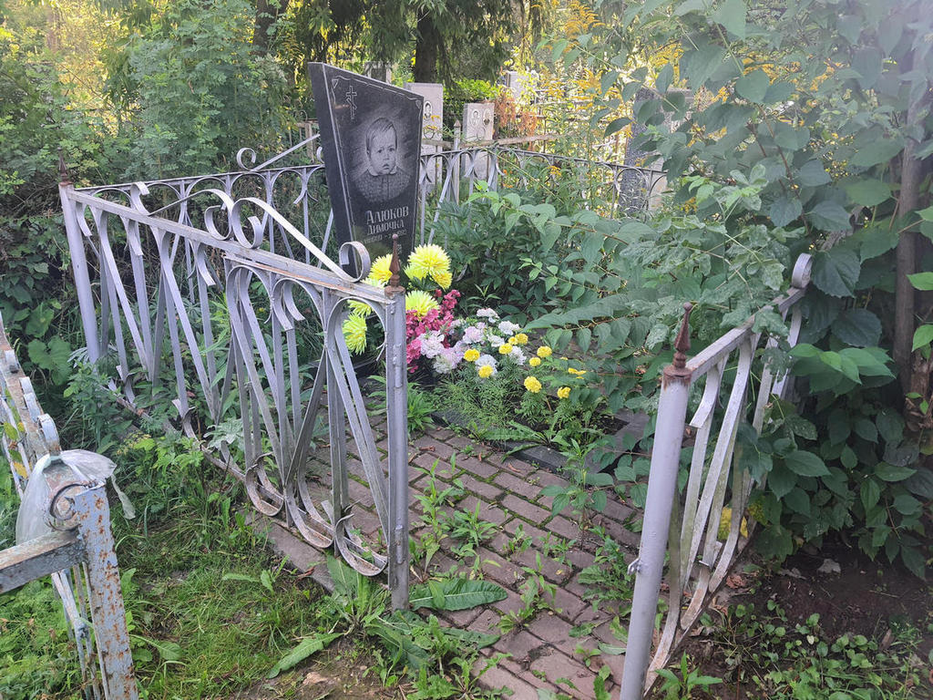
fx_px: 701
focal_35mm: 26
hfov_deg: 67.3
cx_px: 466
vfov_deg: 53.1
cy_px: 350
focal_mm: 4.32
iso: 64
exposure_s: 1/100
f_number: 1.7
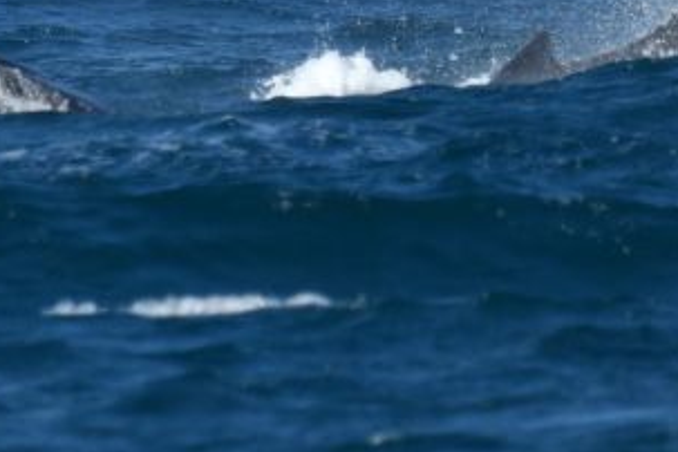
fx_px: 23879
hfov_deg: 1.6
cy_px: -113
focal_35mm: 1268
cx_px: 436
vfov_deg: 1.1
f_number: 6.3
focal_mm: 480
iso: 1000
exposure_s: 1/8000
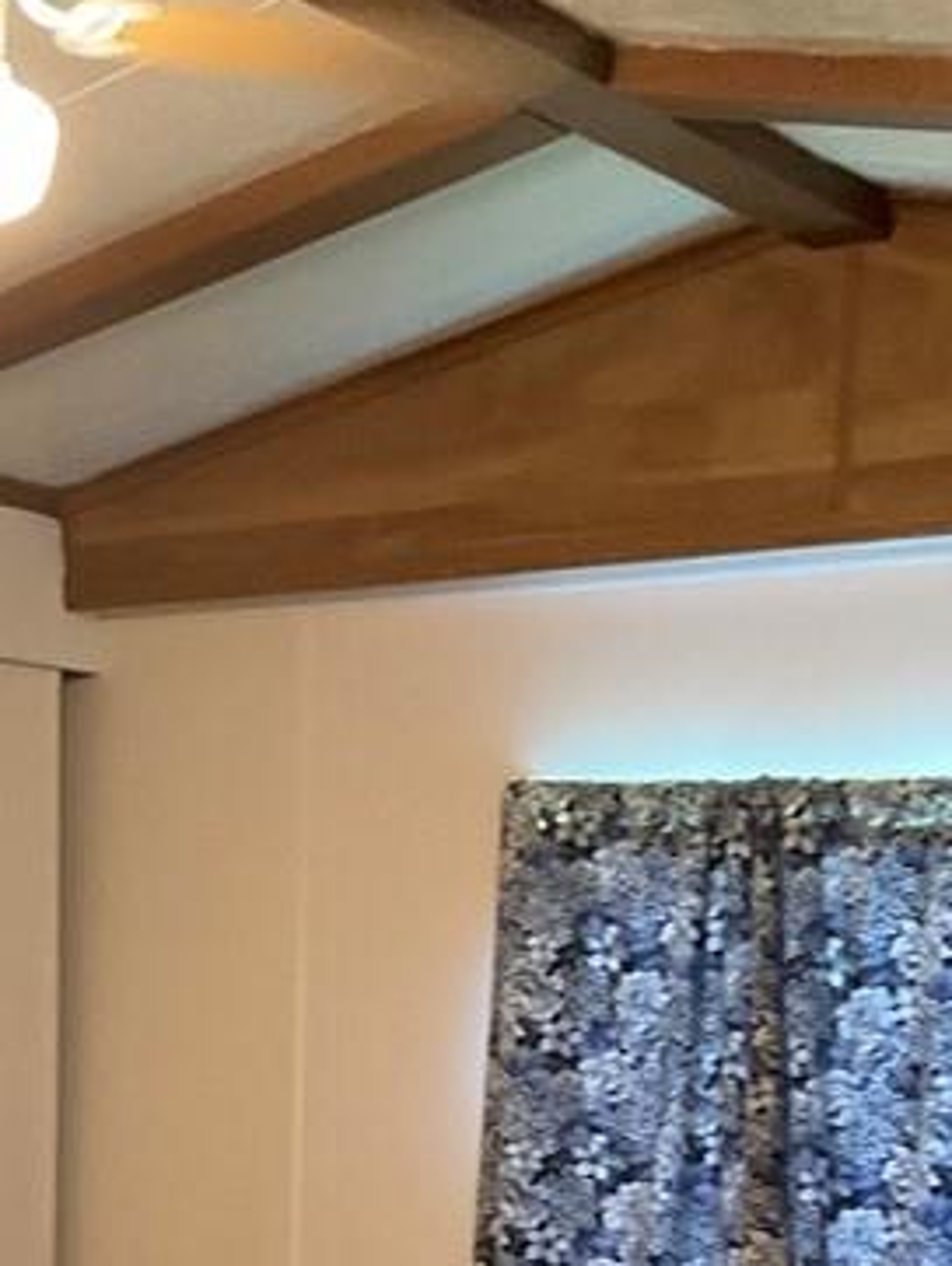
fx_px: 3003
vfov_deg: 22.7
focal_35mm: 82
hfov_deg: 17.9
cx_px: 224
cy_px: 1322
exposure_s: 1/40
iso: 250
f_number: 1.8
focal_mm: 3
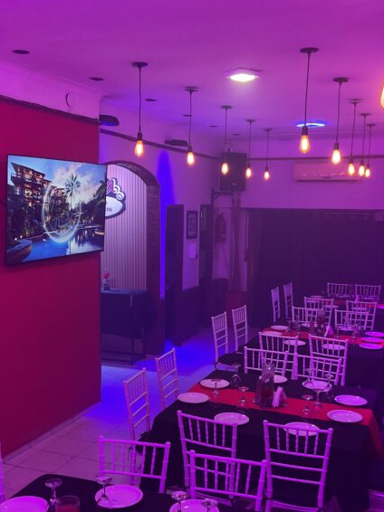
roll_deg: -0.5
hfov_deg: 35.1
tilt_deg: -10.4
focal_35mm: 41
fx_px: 607
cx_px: 198
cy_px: 300
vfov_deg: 45.6
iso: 250
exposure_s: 1/40
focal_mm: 3
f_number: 1.8
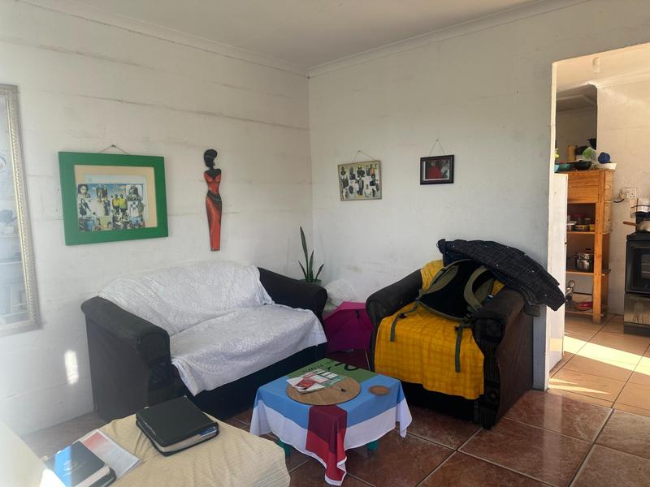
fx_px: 451
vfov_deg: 56.8
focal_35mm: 24
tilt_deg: -4.5
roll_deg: +1.2
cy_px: 244
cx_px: 325
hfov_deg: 71.6
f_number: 1.78
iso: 64
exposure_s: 1/234
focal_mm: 6.86
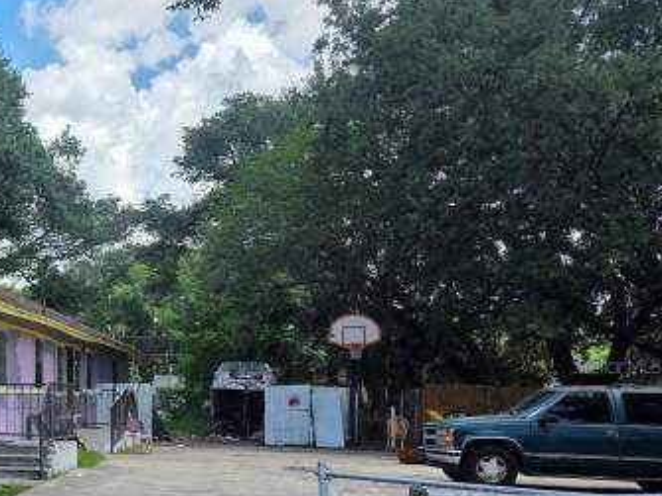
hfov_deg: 30.0
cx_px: -124
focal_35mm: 55
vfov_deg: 26.2
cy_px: 366
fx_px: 1051
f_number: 1.7
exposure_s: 1/3160
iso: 80
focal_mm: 6.3
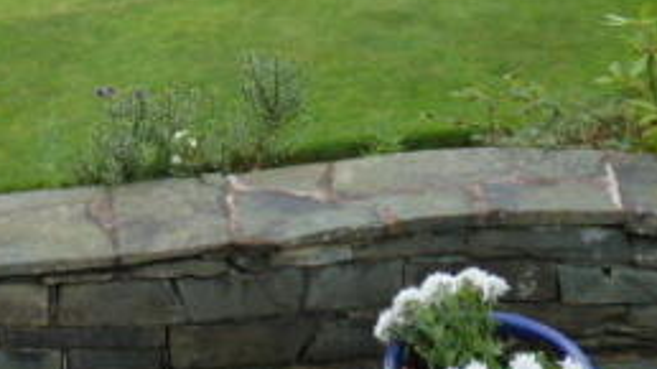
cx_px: 182
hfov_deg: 34.9
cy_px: -177
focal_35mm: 59
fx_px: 1028
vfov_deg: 18.2
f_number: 3.3
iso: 160
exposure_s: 1/125
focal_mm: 4.3
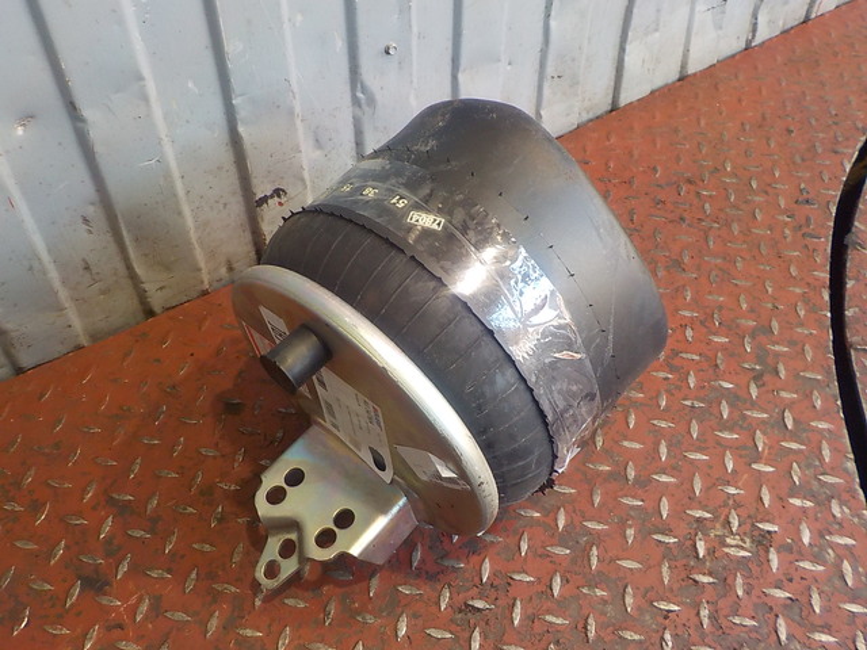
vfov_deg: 46.8
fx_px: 751
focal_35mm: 30
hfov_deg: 60.0
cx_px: 434
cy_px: 325
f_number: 3.3
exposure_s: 1/30
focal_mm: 4.1
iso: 250
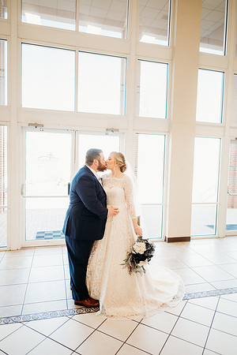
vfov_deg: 73.7
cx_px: 118
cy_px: 178
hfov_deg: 53.1
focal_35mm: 24
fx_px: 237
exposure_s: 1/160
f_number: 1.8
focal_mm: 24
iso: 400
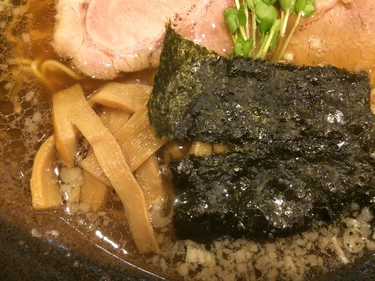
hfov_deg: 61.7
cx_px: 188
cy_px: 140
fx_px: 314
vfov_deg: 48.2
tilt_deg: -76.6
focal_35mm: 29
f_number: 2.2
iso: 400
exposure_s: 1/15
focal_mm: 4.15
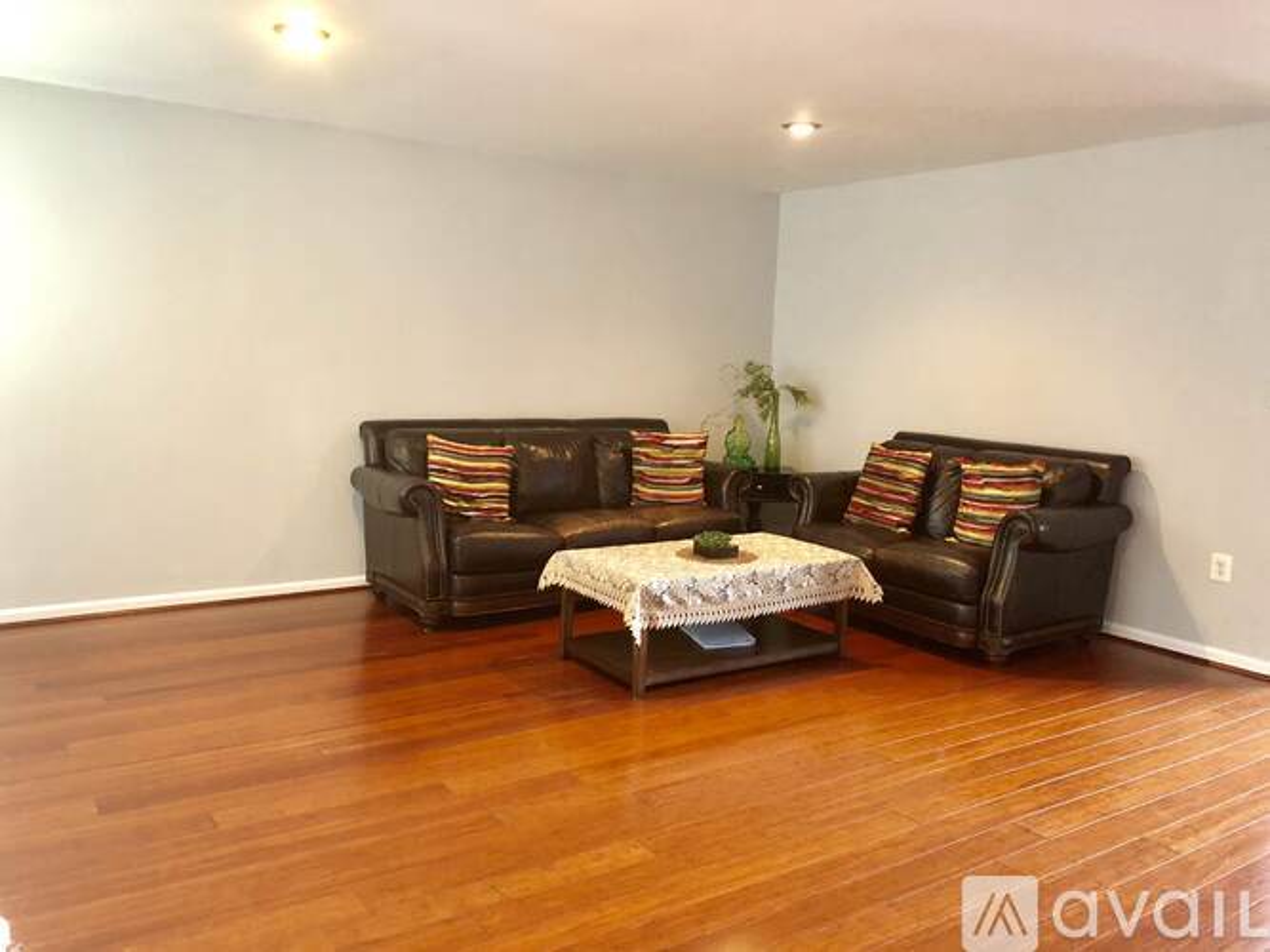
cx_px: 635
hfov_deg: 63.5
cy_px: 476
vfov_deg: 49.7
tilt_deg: -8.5
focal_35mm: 28
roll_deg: -3.2
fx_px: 1027
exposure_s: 1/15
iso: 80
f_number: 1.8
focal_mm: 3.99
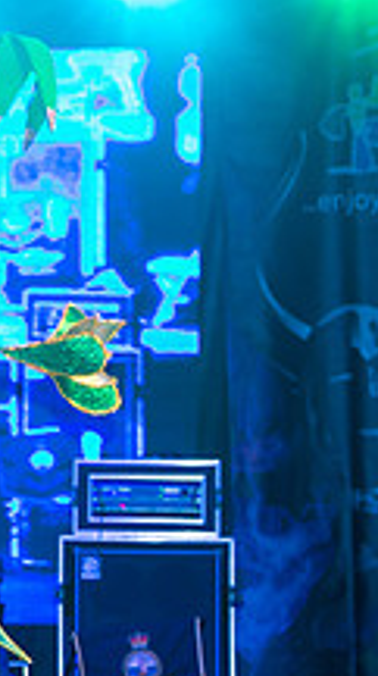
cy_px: 351
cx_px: -512
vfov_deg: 10.9
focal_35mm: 197
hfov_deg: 5.9
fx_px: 3521
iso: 2500
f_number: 5.6
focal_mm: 70
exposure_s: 1/250
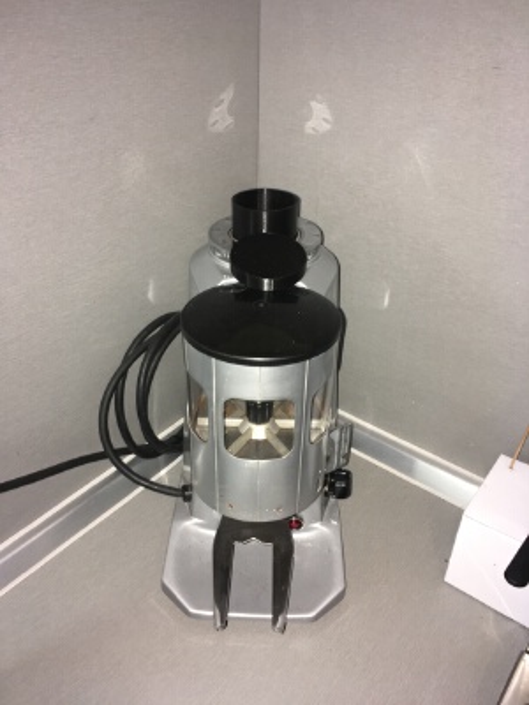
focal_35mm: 29
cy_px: 352
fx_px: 591
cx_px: 264
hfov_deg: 48.2
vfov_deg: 61.7
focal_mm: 4.15
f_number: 2.2
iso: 50
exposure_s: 1/17
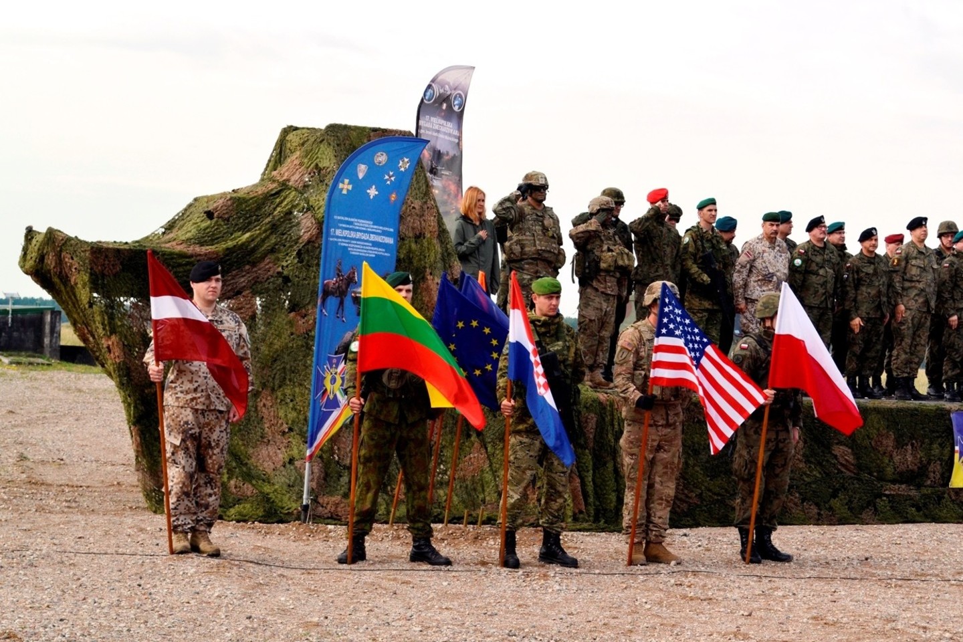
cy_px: 321
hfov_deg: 24.6
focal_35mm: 82
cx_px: 482
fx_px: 2207
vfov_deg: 16.6
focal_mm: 55
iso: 400
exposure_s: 1/400
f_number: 10
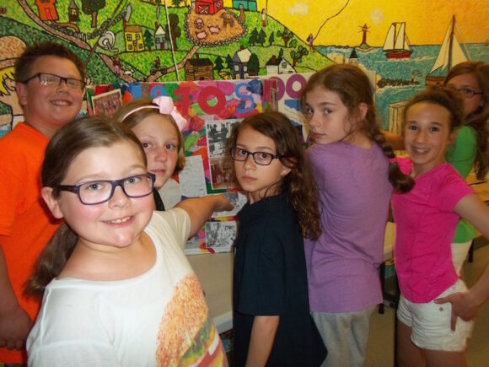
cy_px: 184
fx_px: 452
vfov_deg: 44.2
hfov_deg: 56.8
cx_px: 244
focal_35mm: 32
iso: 160
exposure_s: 1/30
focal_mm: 5.7
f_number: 2.9
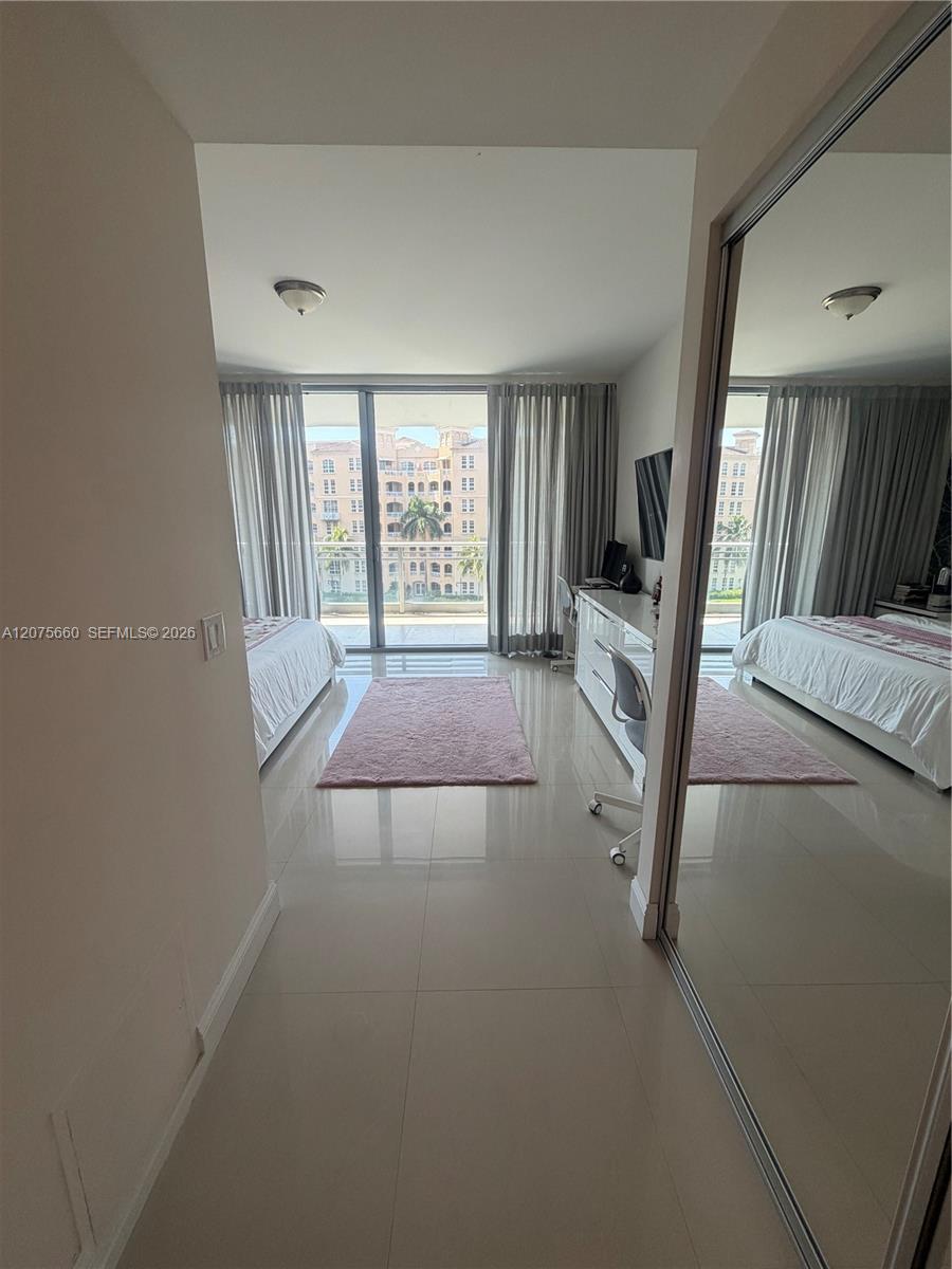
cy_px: 634
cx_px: 476
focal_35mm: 14
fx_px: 513
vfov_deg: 102.1
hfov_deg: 85.7
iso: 80
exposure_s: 1/121
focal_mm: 2.22
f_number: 2.2
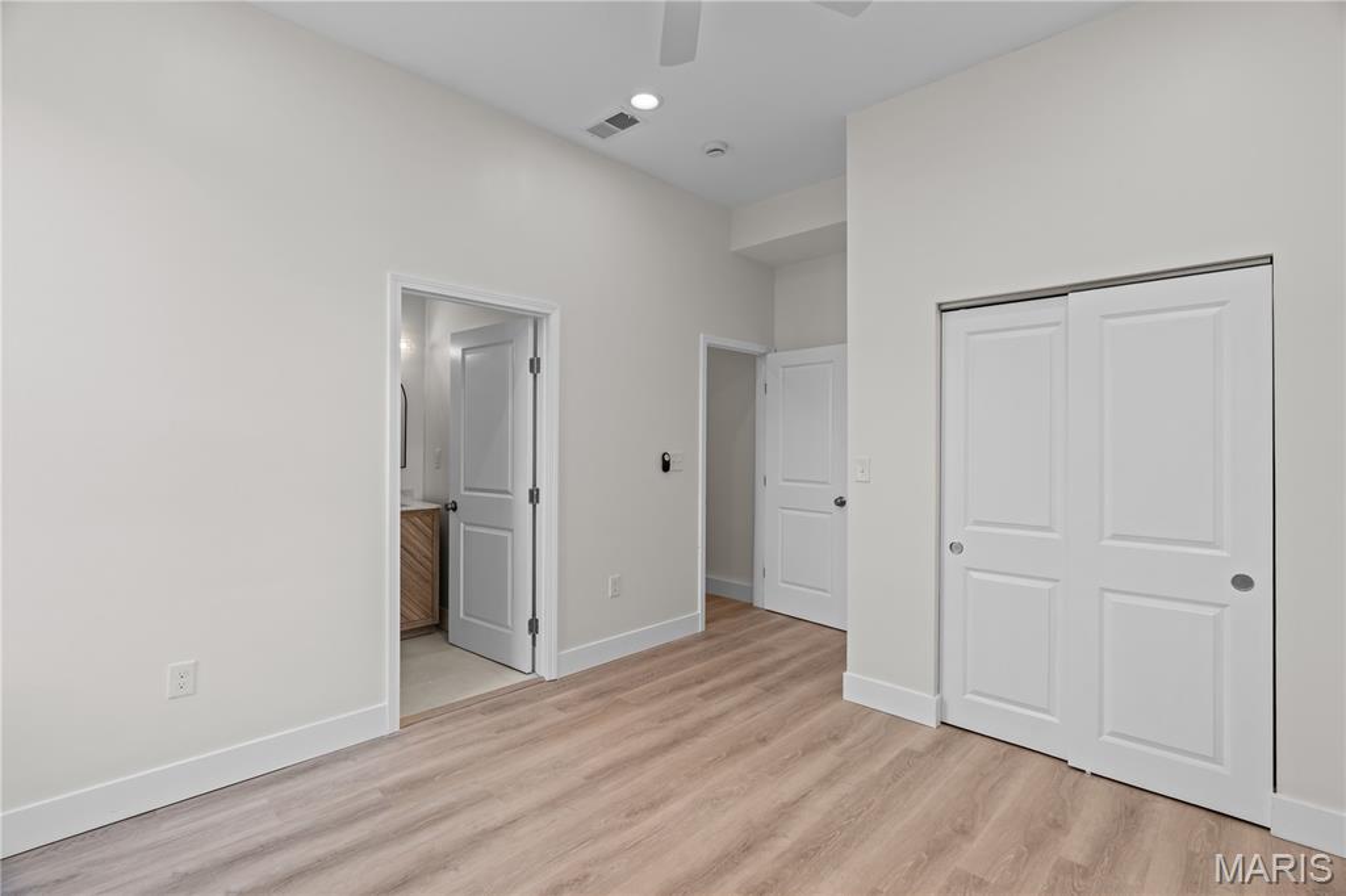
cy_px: 448
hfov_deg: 96.8
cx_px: 673
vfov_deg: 73.7
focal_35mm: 16
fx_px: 598
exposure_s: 1/2
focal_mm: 16
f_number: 8
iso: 320
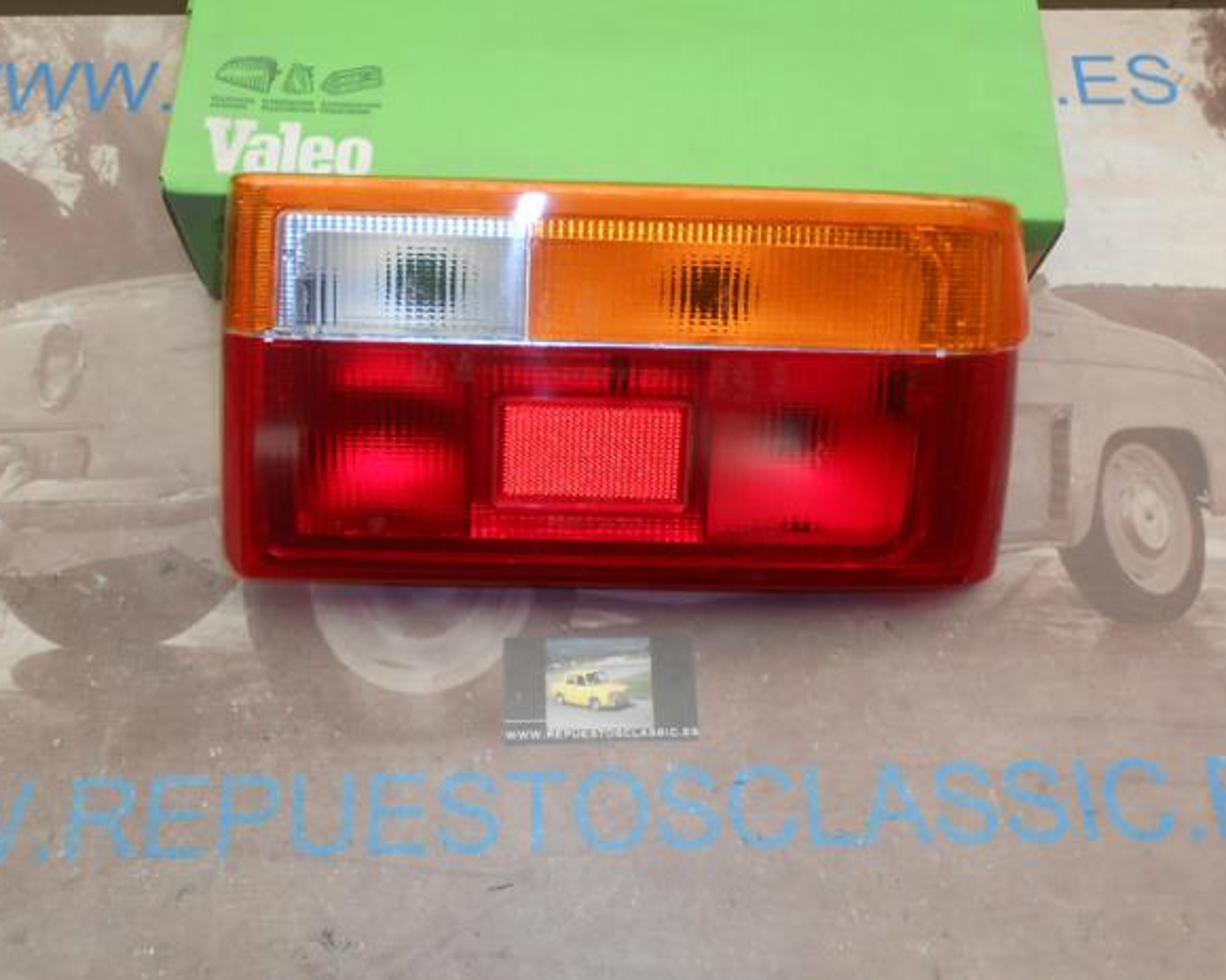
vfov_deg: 41.9
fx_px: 1270
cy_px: 359
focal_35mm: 35
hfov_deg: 51.4
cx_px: 547
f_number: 3.5
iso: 80
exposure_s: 1/40
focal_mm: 4.6
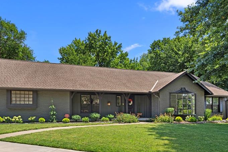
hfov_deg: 73.5
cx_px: 102
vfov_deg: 51.8
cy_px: 105
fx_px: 152
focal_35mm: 24
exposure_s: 1/13
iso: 320
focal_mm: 16
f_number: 7.1
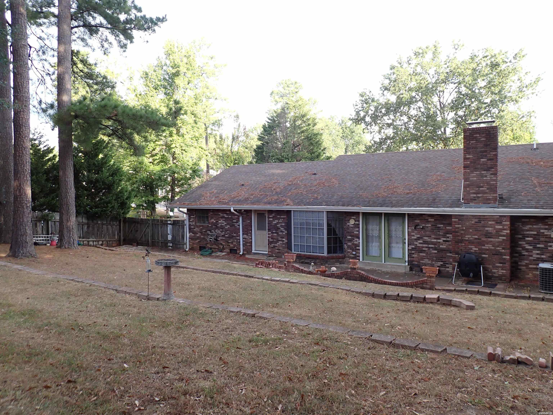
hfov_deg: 69.4
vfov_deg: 54.9
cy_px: 208
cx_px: 276
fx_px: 399
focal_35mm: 25
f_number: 2.8
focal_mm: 4.5
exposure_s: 1/160
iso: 100
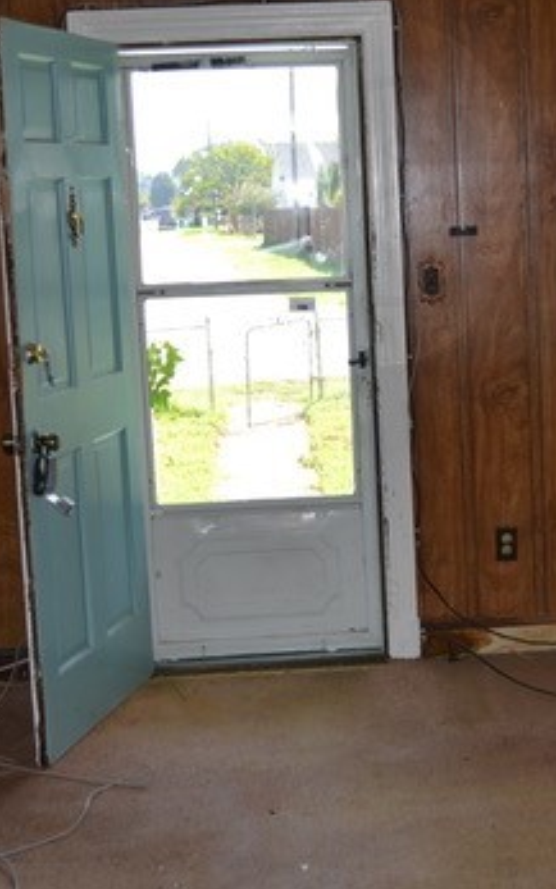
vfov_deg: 32.8
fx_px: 1503
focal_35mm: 62
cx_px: 477
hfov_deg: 20.6
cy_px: 350
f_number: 4
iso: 100
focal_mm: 22
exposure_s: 1/125
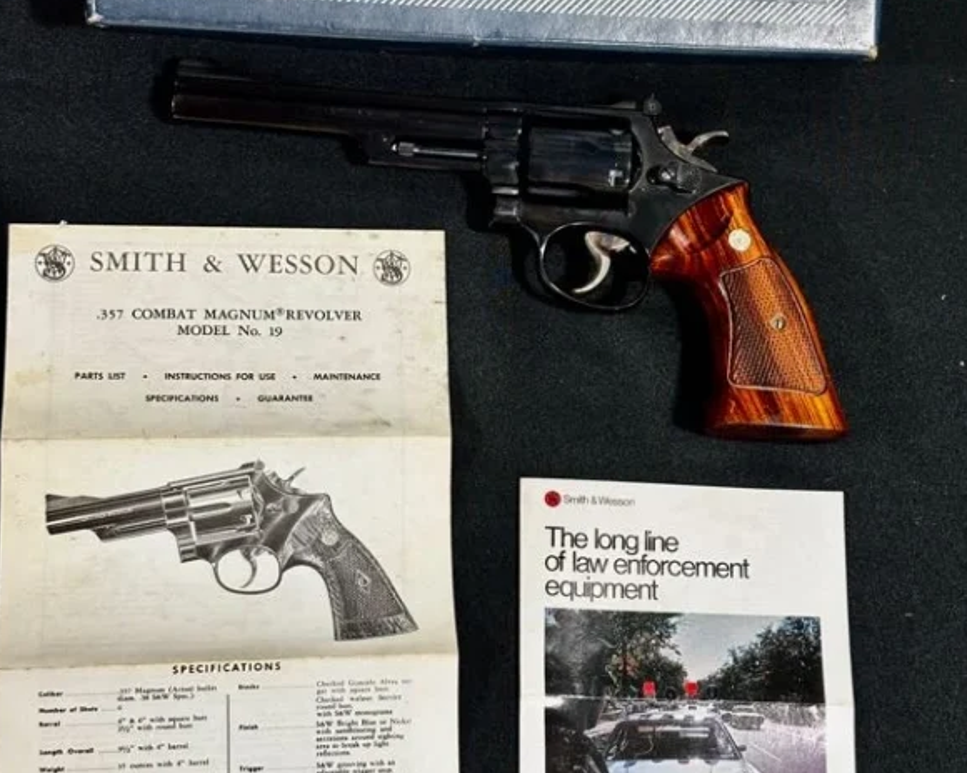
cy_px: 375
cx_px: 489
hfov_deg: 27.1
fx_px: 2003
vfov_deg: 21.9
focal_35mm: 70
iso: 100
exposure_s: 1/60
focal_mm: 5.96
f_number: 1.6
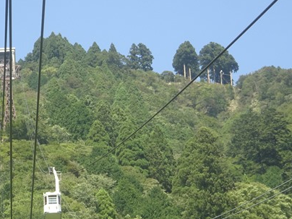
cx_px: 72
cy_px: 162
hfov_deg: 7.8
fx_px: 2134
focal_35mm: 253
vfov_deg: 5.9
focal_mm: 24.99
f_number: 5.6
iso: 100
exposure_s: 1/160
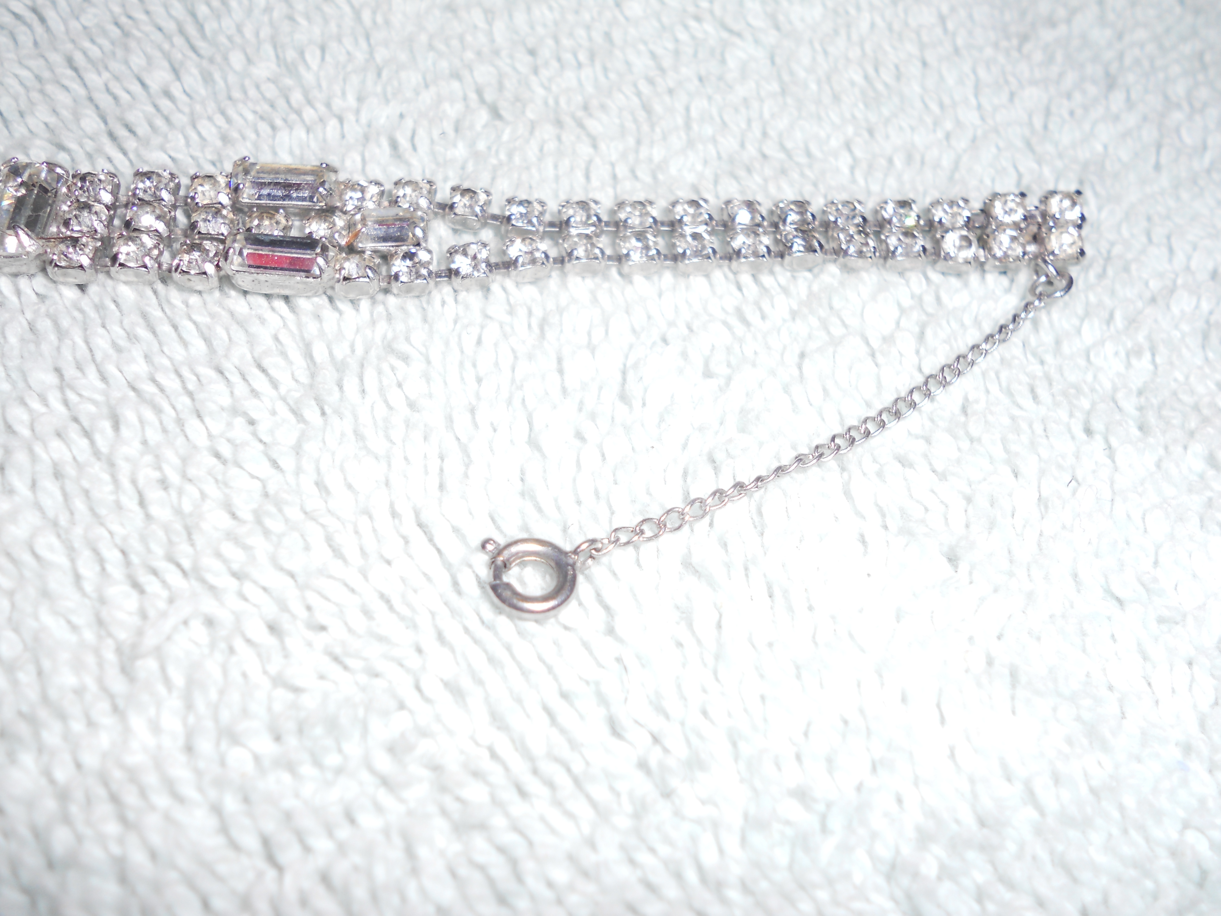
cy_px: 458
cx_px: 610
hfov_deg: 56.8
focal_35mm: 32
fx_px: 1129
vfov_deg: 44.2
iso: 80
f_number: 8.8
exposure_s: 1/25
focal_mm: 5.8
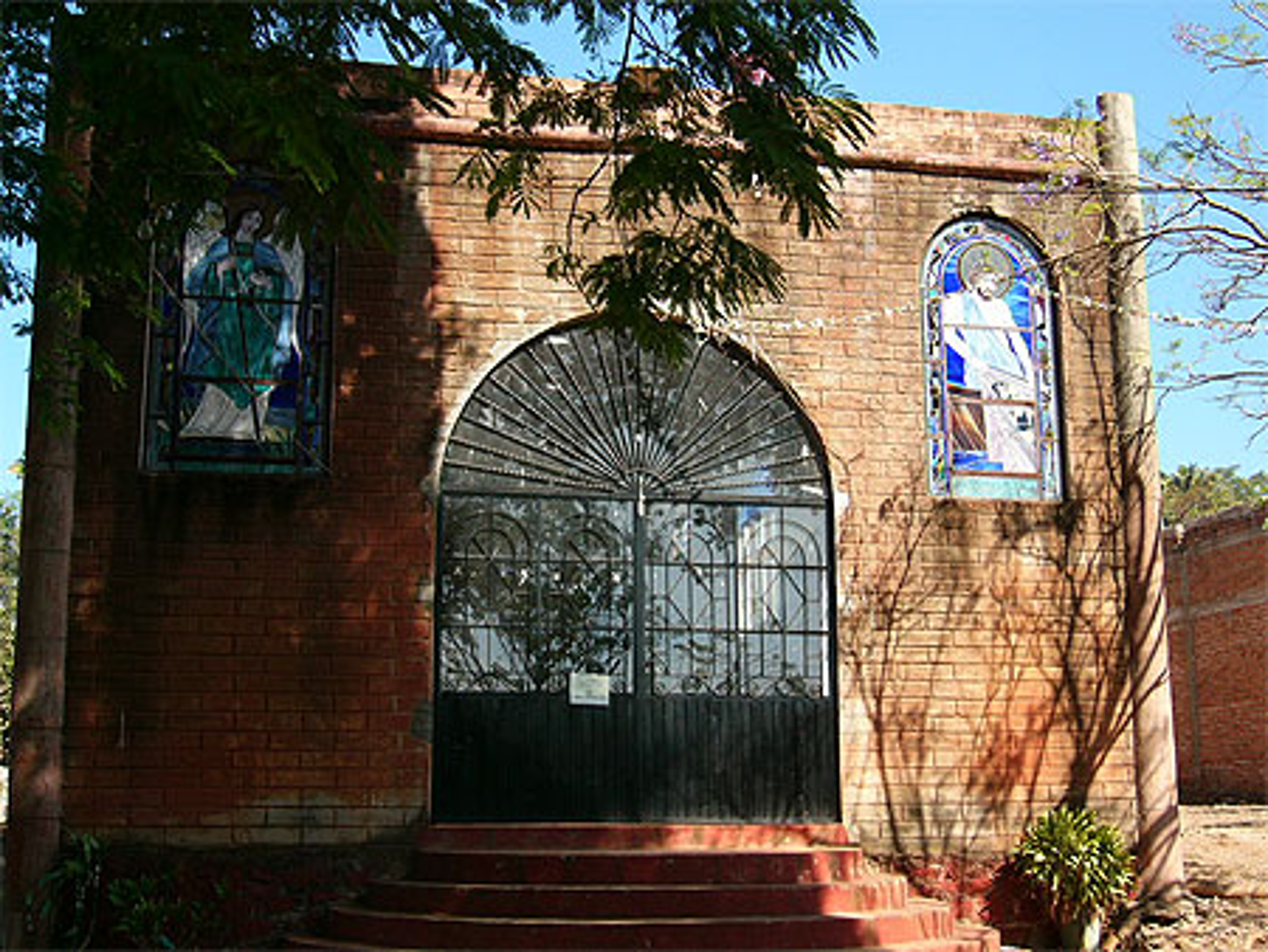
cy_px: 476
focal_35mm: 46
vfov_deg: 31.5
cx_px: 634
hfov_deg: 41.2
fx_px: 1686
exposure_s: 1/500
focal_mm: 7.6
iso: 100
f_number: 3.2
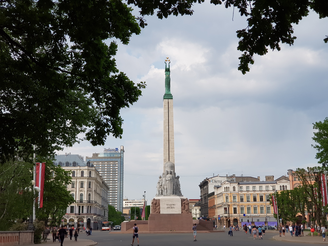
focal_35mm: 52
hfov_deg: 36.8
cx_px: 164
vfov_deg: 28.0
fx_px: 493
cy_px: 123
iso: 25
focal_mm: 6
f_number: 2.4
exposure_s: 1/562
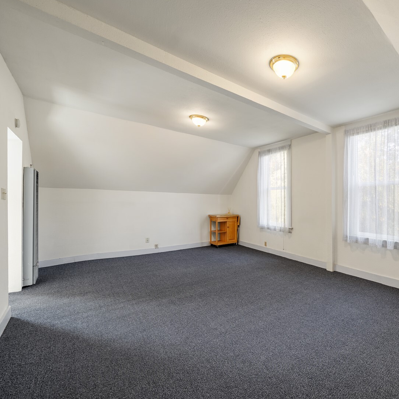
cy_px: 206
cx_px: 283
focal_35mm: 16
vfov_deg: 87.4
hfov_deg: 82.7
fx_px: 209
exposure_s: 1/2
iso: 100
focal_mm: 12
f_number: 5.6
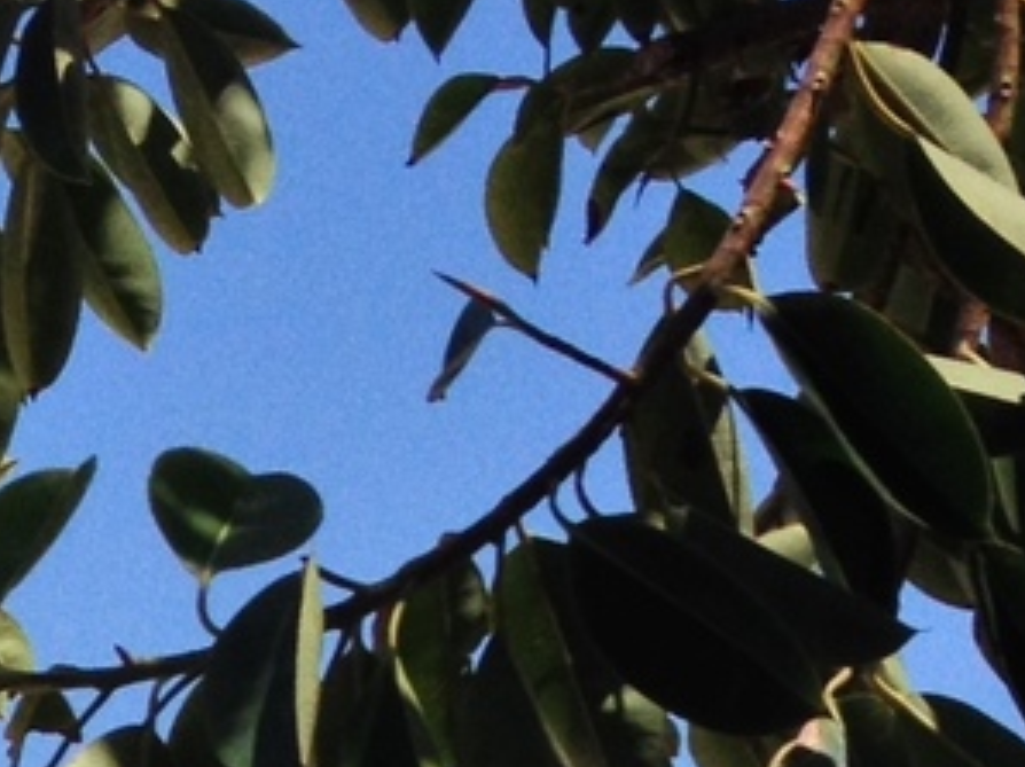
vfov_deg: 7.3
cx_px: 248
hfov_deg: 10.5
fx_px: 5562
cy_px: 1960
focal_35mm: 188
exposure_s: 1/3247
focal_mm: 4.28
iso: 50
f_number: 2.4
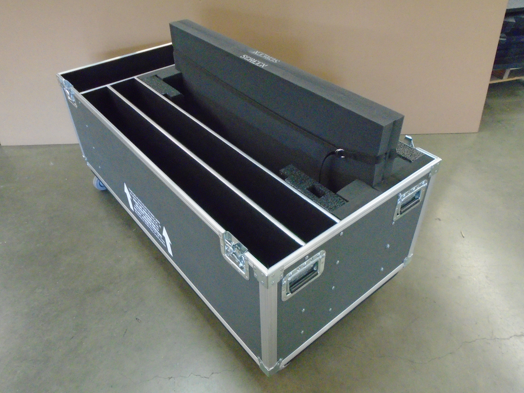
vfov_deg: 51.4
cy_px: 193
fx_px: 409
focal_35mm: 27
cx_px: 262
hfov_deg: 65.3
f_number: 3.2
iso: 800
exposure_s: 1/30
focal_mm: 4.6
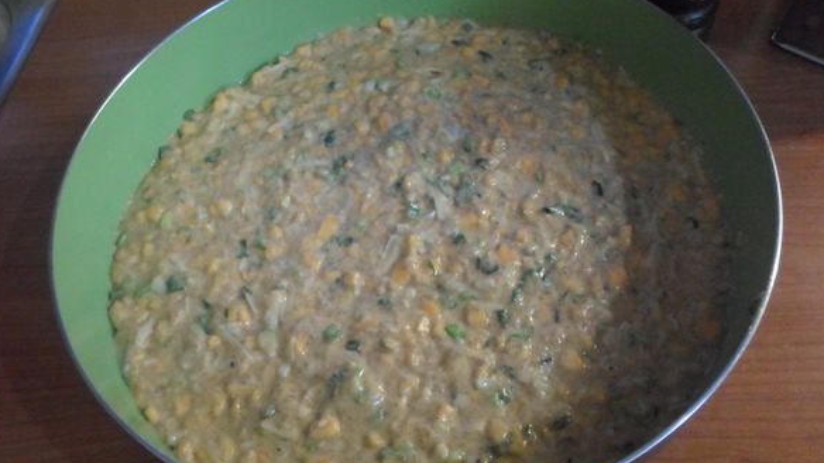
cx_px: 405
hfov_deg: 67.9
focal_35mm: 28
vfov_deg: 41.5
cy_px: 232
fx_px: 612
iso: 400
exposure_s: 1/20
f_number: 2.5
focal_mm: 4.5
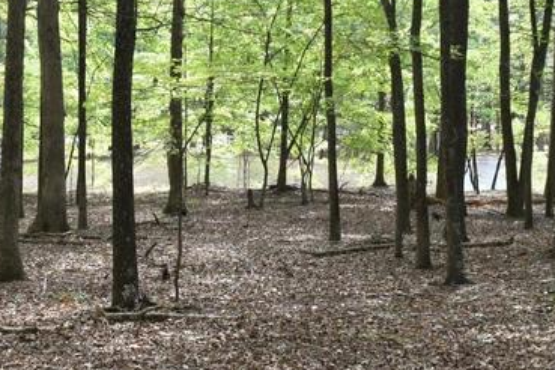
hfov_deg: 27.0
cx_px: 302
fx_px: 1156
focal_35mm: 75
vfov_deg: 18.1
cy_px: 85
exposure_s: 1/160
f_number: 6.3
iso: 560
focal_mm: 18
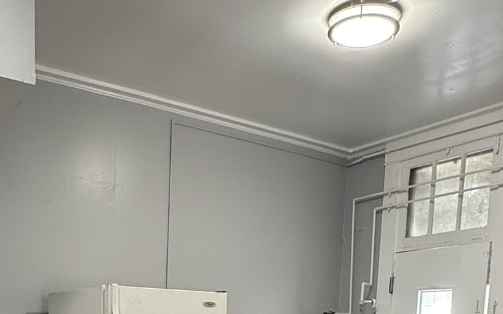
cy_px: 406
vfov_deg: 25.3
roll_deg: -2.1
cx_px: 171
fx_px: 603
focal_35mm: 44
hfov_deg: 44.6
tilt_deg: -6.8
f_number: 2.2
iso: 200
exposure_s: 1/60
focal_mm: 2.22
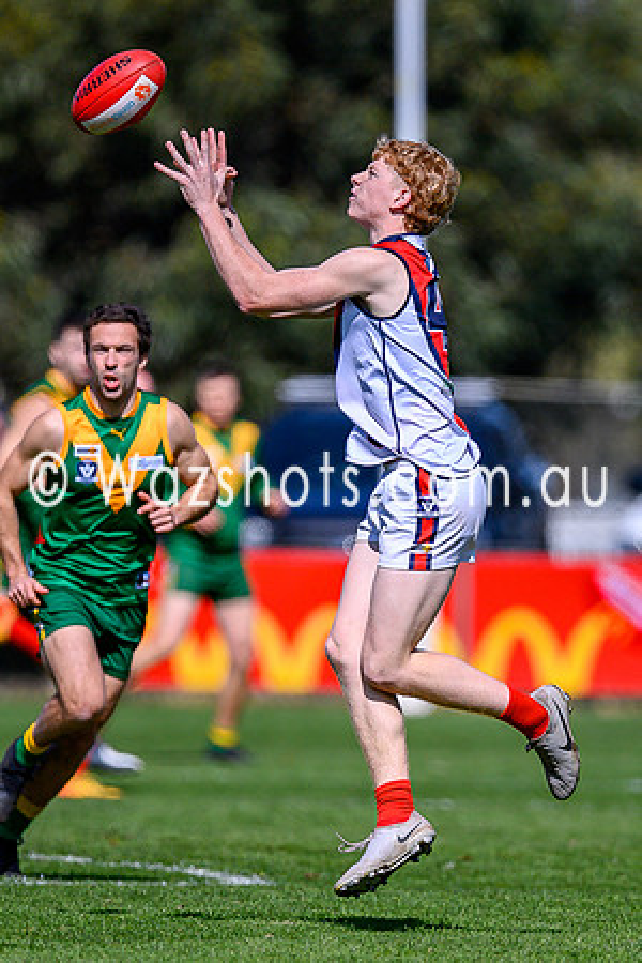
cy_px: 545
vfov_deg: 2.0
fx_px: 28150
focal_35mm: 1052
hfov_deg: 1.3
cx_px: 422
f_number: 4
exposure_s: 1/3200
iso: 200
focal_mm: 500
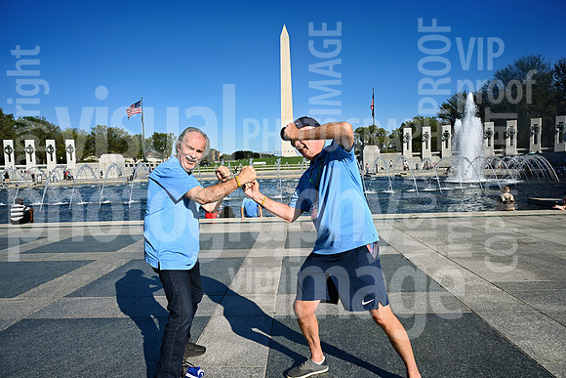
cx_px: 283
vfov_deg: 53.2
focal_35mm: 24
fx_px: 377
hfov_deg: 73.7
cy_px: 189
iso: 250
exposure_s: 1/1250
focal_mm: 24
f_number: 7.1
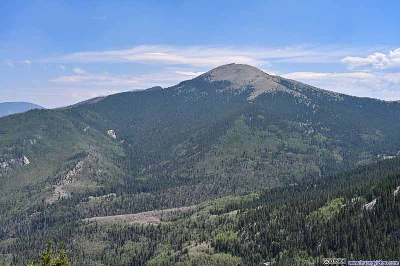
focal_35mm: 42
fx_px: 467
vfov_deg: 31.9
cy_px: 133
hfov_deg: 46.4
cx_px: 200
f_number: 5
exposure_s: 1/640
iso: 64
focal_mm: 42
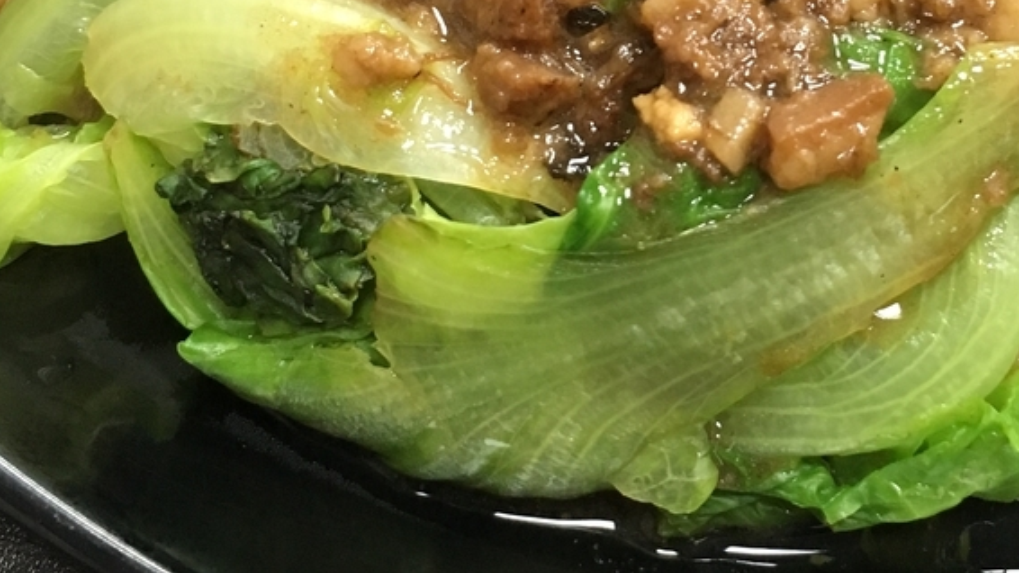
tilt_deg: -62.8
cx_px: 628
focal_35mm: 67
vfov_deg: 17.6
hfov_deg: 31.3
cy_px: 29
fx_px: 1810
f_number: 2.2
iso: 125
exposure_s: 1/30
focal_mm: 4.15
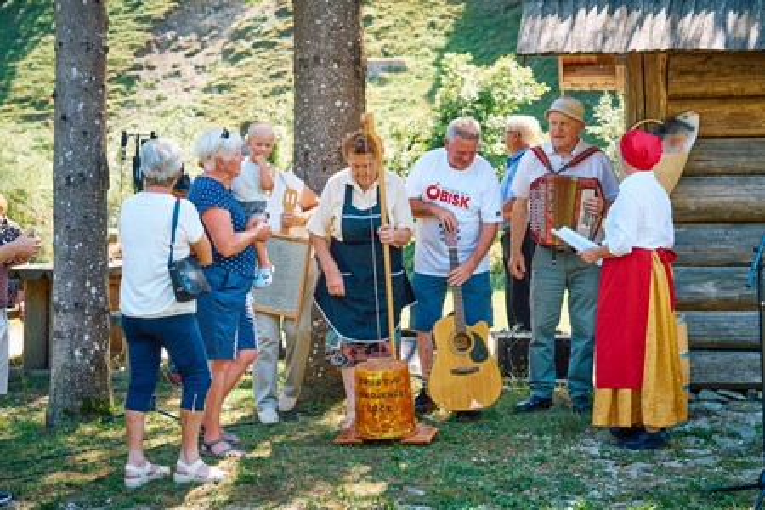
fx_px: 1487
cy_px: 255
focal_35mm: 70
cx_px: 382
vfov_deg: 19.5
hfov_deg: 28.8
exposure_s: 1/60
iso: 100
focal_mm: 70
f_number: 5.6
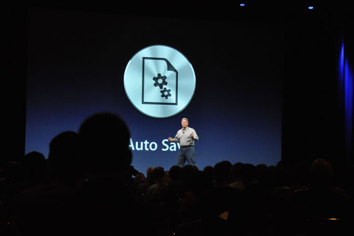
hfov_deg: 26.0
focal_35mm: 78
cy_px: 118
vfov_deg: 17.5
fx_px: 766
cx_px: 177
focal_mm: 52
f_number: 5
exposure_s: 1/60
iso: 1600
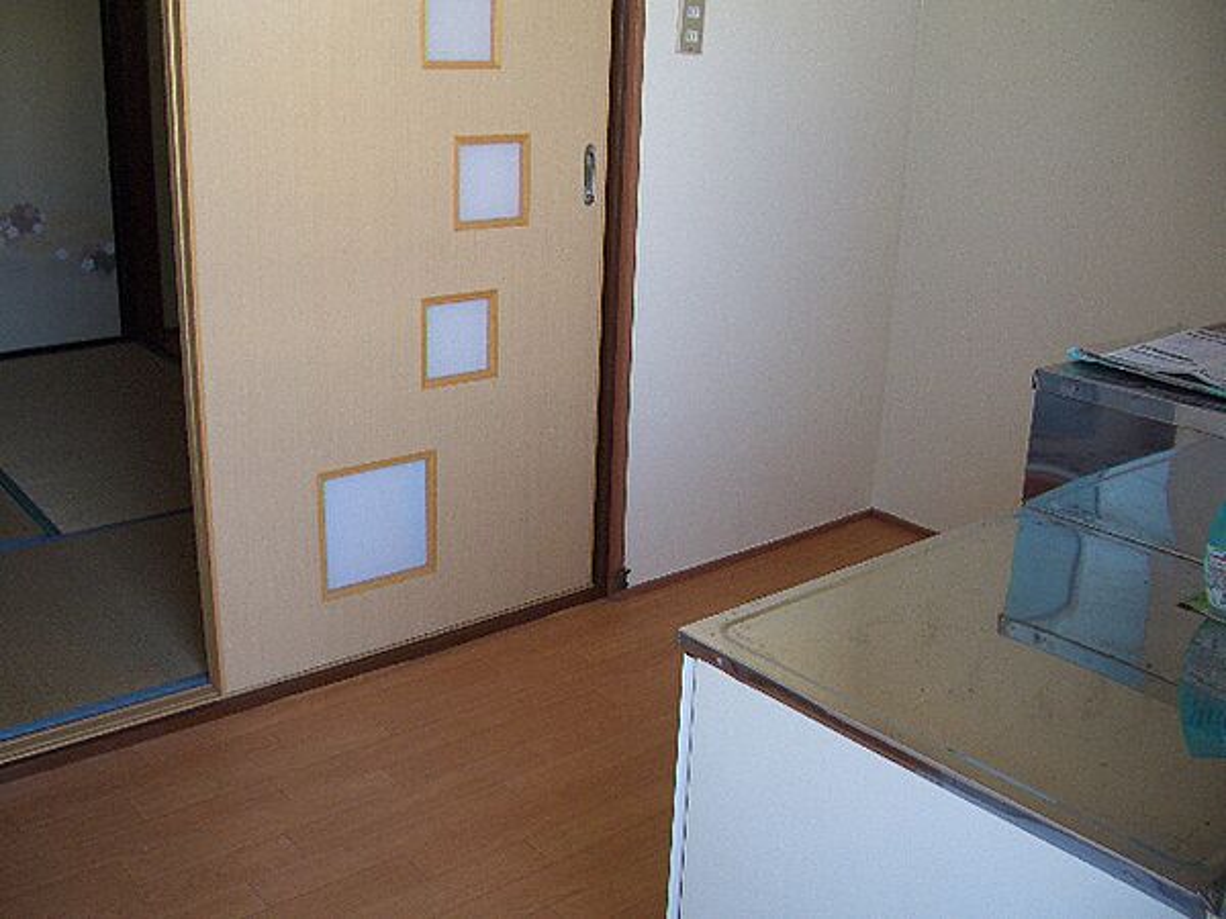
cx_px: 613
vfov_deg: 40.7
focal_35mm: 35
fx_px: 1240
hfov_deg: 52.6
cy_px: 460
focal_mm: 5.8
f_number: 2.6
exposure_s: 1/60
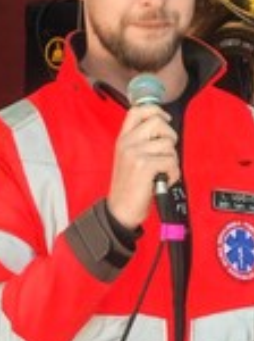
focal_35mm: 438
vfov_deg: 4.5
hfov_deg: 3.4
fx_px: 4297
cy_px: 255
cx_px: 163
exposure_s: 1/100
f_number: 2.4
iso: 160
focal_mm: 8.67
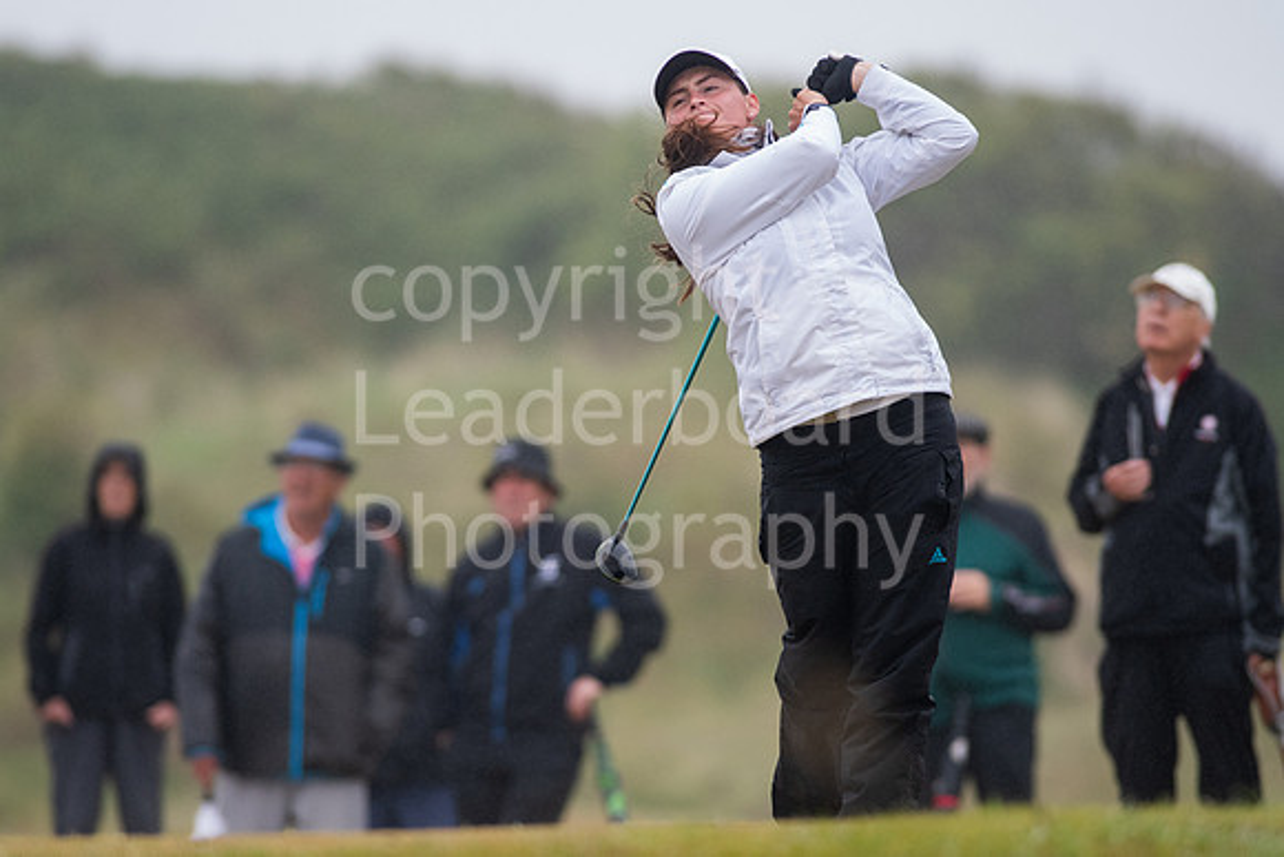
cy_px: 428
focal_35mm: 450
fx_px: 16053
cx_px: 642
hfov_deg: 4.6
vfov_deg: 3.1
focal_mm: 300
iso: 1250
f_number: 4
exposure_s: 1/3200
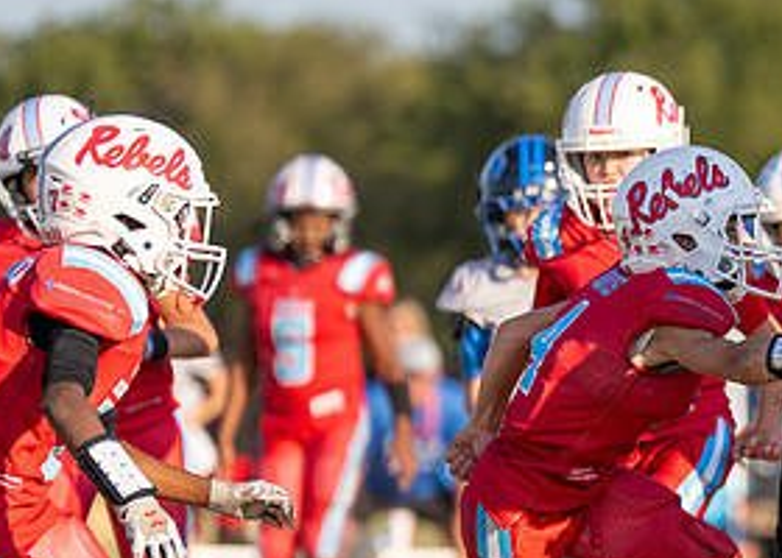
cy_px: 367
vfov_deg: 2.4
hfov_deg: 3.4
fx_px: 13104
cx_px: 900
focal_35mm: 590
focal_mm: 200
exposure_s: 1/1600
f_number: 3.2
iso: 125
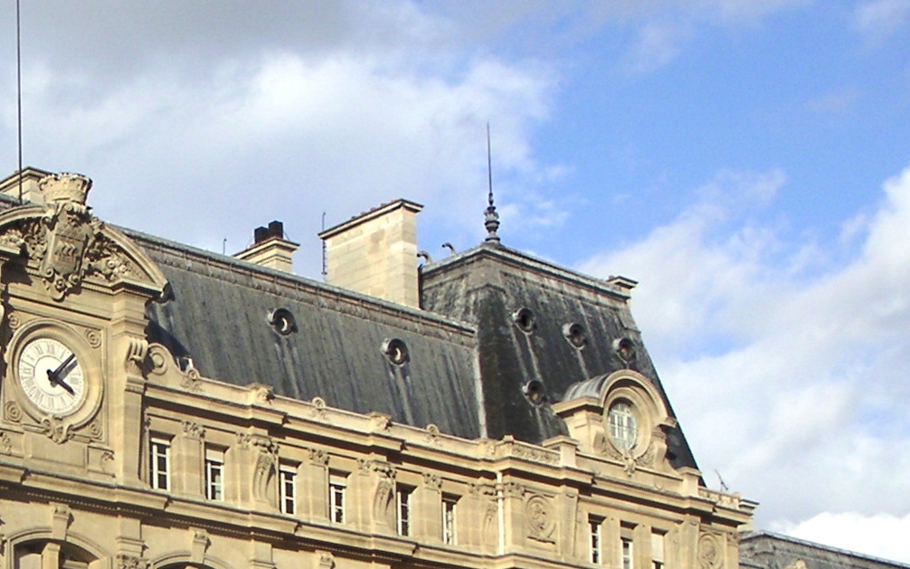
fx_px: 2034
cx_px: 38
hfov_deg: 24.3
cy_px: 507
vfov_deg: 15.7
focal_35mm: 82
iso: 50
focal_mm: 6
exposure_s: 1/180
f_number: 6.7
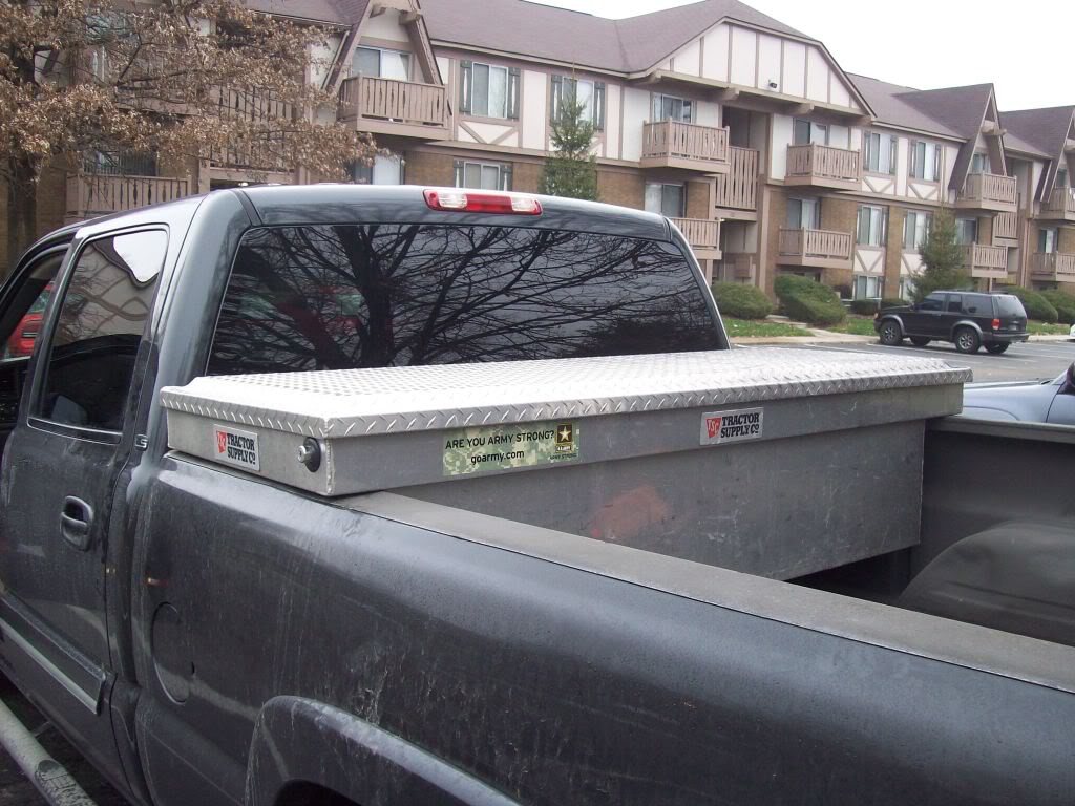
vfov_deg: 39.7
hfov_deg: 51.4
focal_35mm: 36
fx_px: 1118
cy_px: 403
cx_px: 538
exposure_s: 1/81.2
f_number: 2.7
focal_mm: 6
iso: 80
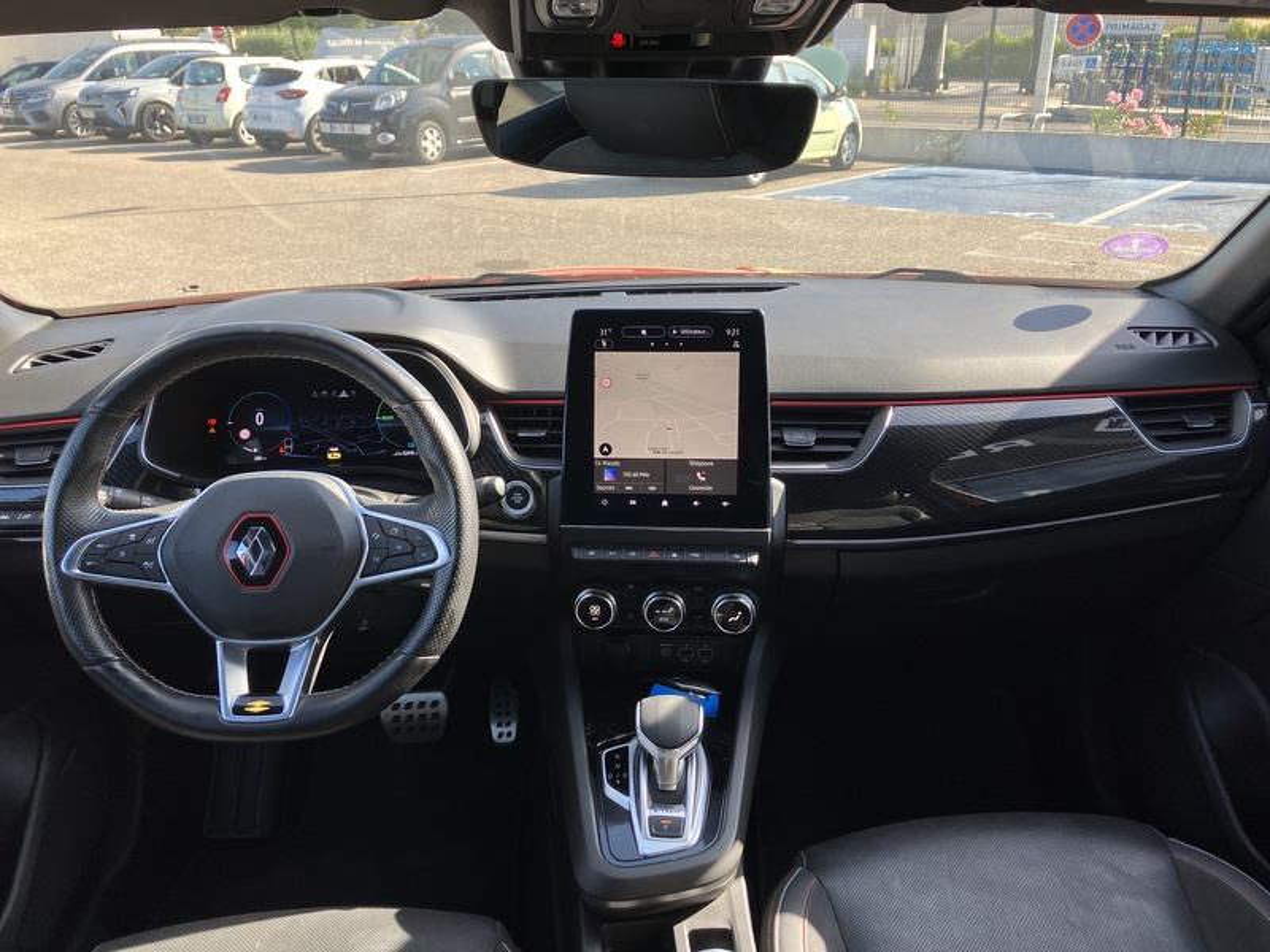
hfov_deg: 63.4
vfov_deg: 49.7
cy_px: 476
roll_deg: +2.0
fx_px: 1027
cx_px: 635
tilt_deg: -22.8
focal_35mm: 28
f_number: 1.8
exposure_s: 1/159
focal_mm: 3.99
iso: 25
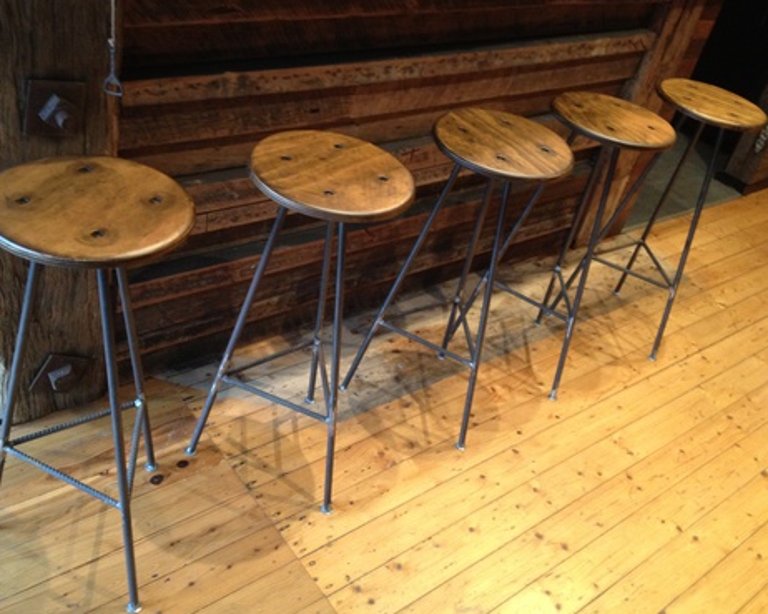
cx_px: 371
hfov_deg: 49.1
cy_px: 307
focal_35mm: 37
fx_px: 840
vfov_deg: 40.1
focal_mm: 4.28
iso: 250
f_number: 2.4
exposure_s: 1/20
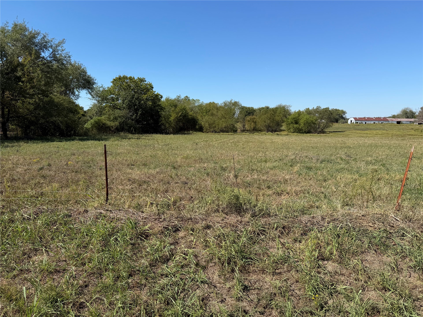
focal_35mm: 24
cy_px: 158
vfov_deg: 56.8
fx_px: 293
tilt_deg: -10.2
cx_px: 212
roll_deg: +0.8
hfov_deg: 71.6
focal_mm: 6.76
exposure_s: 1/4673
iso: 80
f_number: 1.78
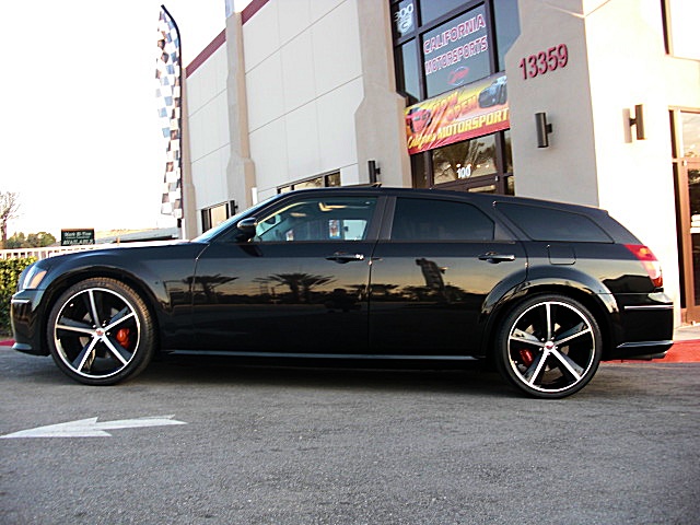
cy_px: 262
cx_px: 350
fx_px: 728
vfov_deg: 39.7
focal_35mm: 36
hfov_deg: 51.4
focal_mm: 6.3
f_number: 2.8
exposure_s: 1/60
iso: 50
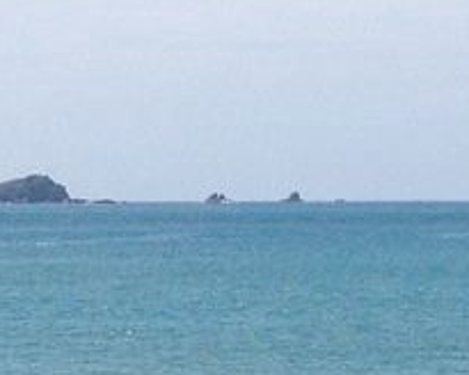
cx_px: 309
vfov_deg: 5.8
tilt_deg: -2.8
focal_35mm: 267
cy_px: 181
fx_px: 3706
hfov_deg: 7.2
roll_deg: +0.0
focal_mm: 4.28
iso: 50
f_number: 2.4
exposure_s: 1/2907
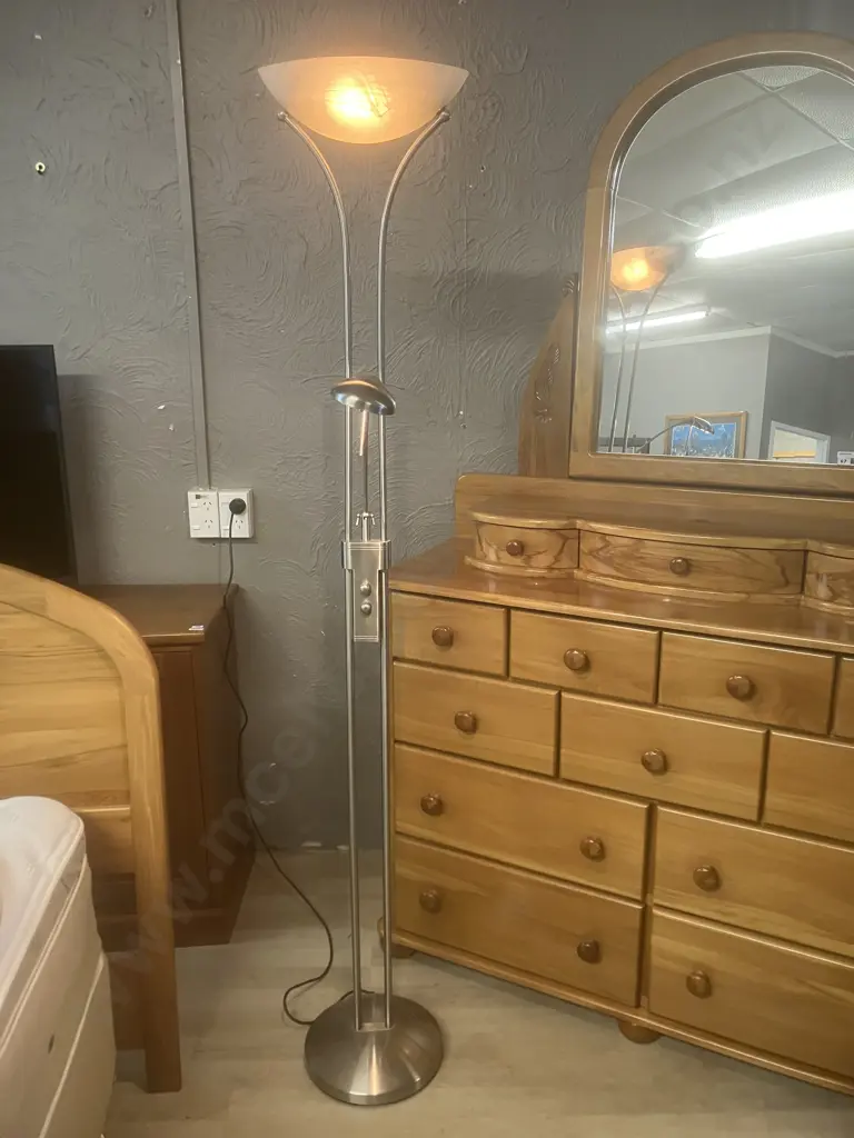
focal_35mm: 28
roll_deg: +0.4
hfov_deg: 49.7
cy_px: 569
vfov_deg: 63.4
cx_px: 427
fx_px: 921
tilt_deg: -13.7
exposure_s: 1/50
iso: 125
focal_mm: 3.99
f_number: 1.8
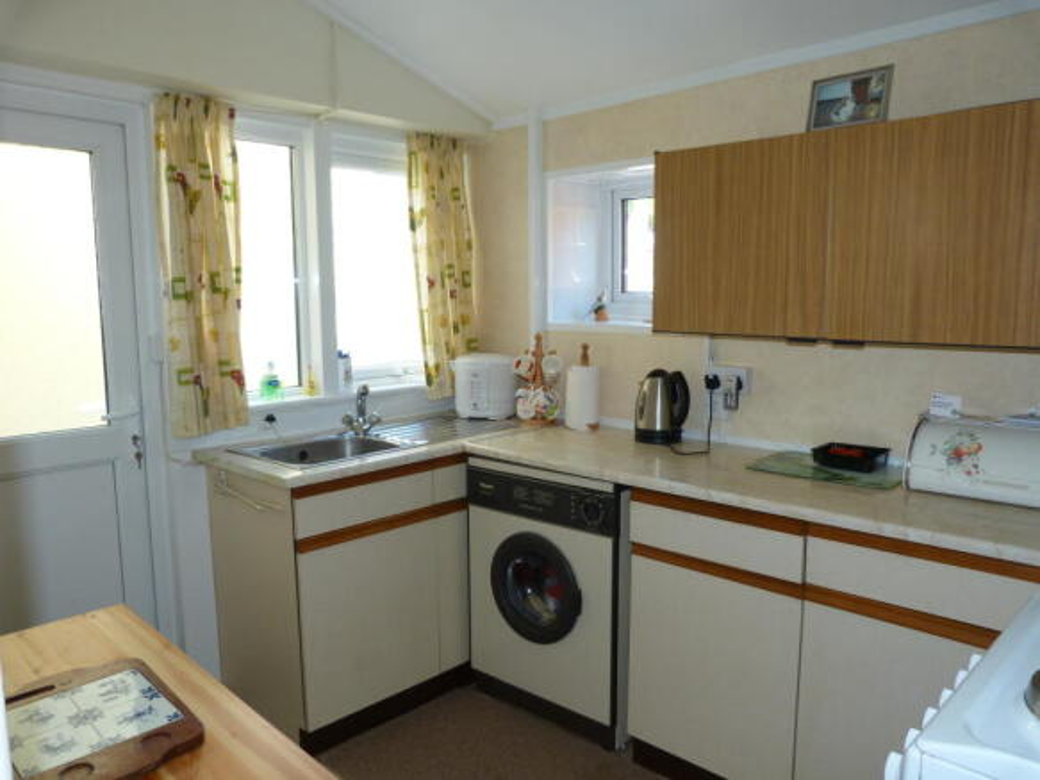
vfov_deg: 54.9
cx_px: 520
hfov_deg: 69.4
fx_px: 751
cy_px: 390
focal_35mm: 25
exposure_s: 1/60
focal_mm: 4.5
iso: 100
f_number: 2.8
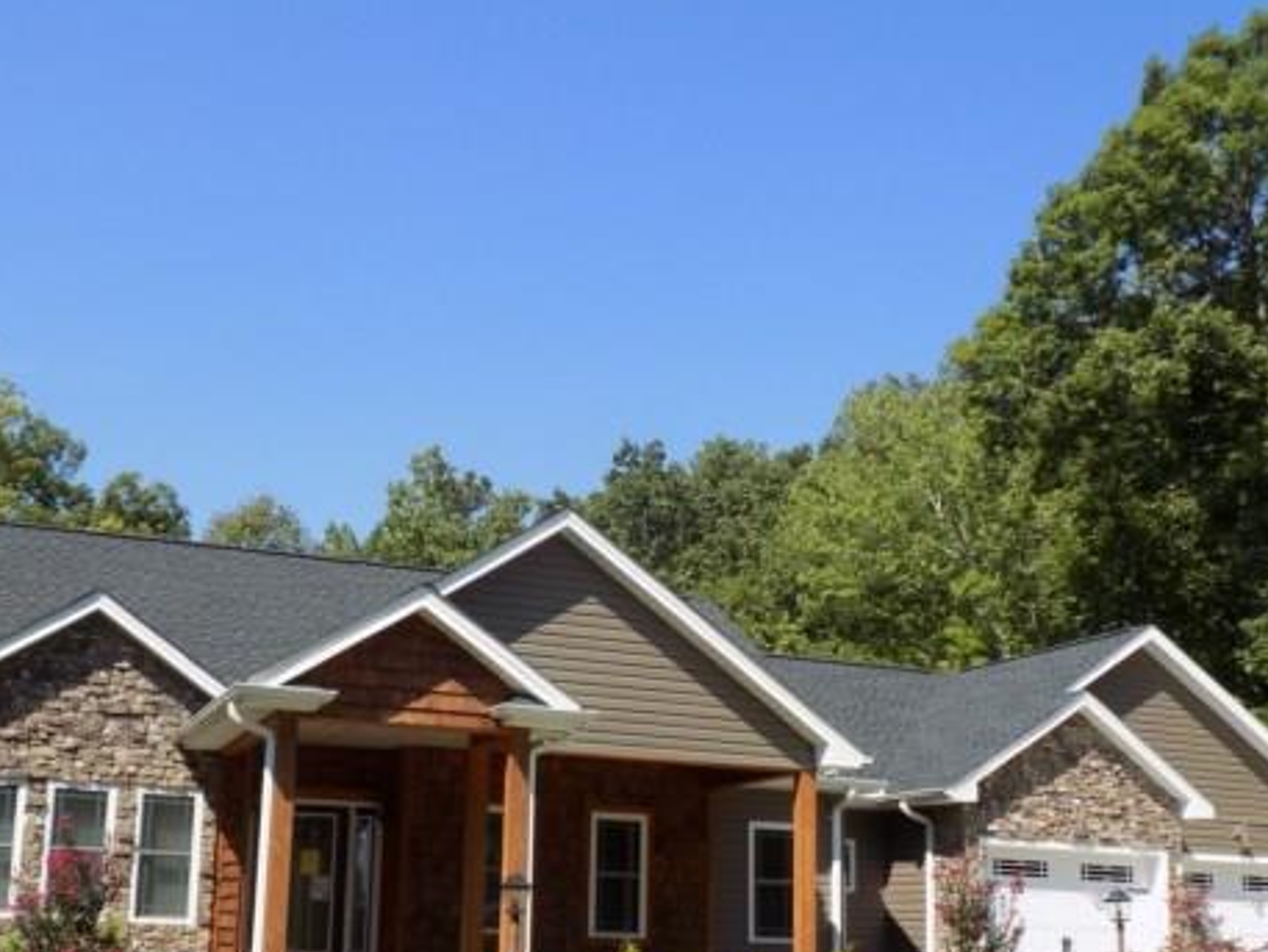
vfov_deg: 34.0
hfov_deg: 44.6
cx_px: 522
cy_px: 638
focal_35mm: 42
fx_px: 1539
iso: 80
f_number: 3.3
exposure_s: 1/800
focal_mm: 5.3
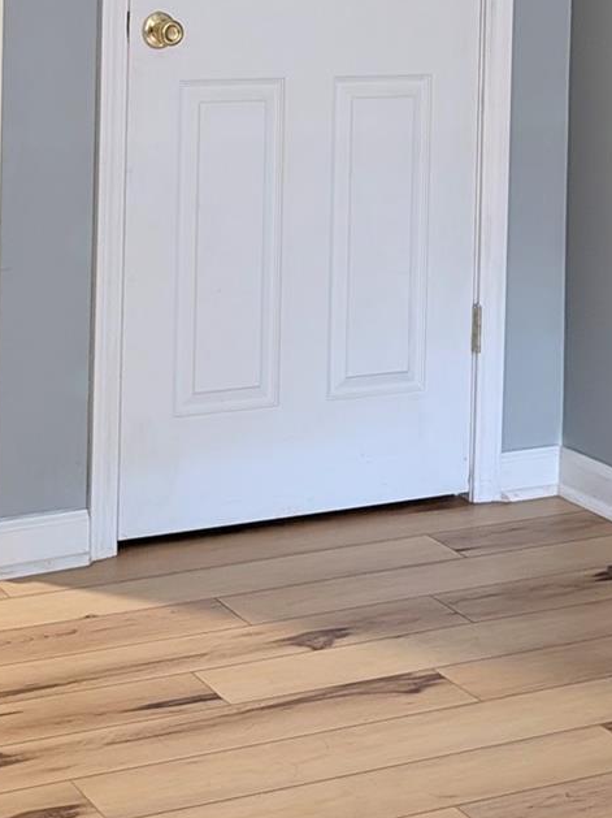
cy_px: -66
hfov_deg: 18.7
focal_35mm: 78
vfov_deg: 23.6
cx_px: 101
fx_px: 1841
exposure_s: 1/30
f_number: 1.68
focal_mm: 6.9
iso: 88
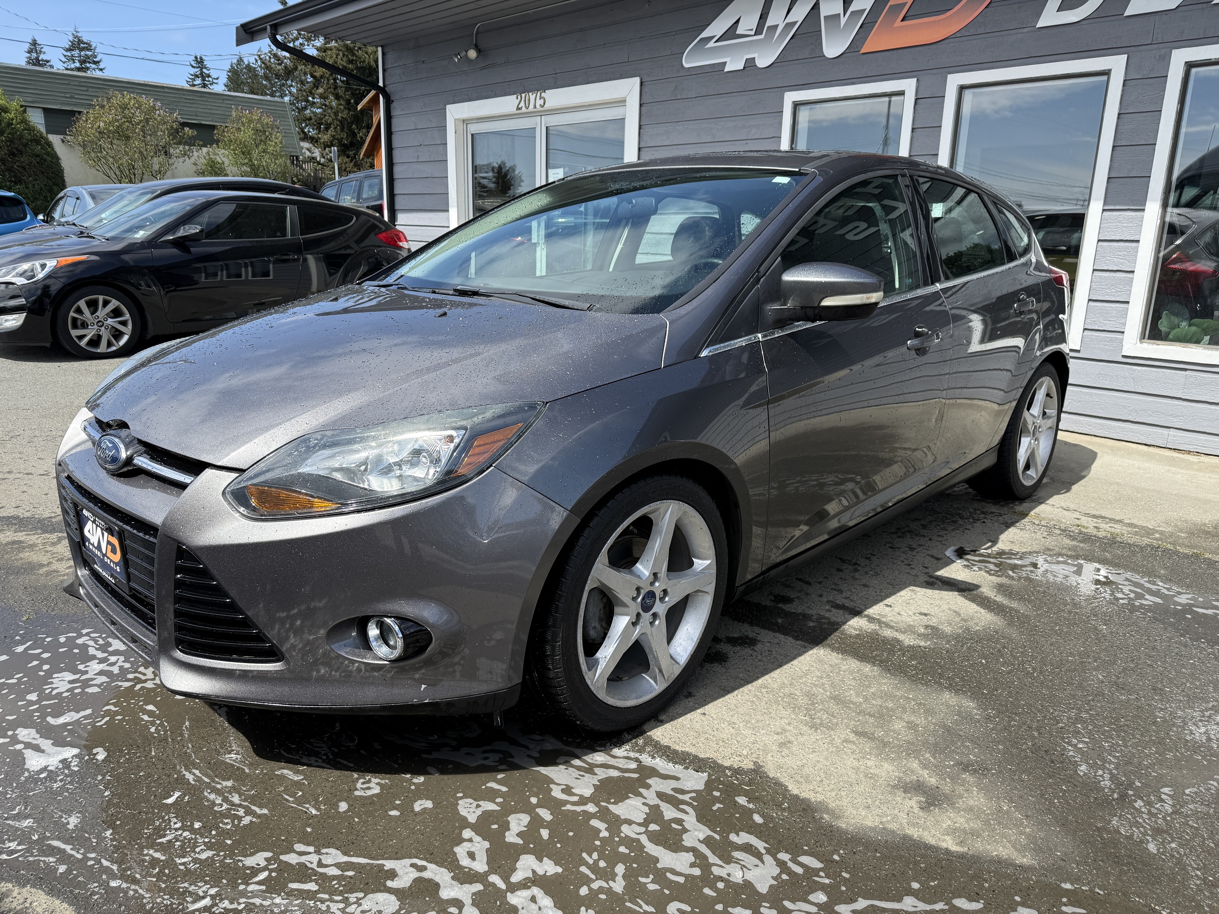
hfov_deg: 71.6
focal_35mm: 24
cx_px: 610
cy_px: 457
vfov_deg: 56.8
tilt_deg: -14.0
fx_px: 845
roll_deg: -2.3
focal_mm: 6.76
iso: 80
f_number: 1.78
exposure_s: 1/3145
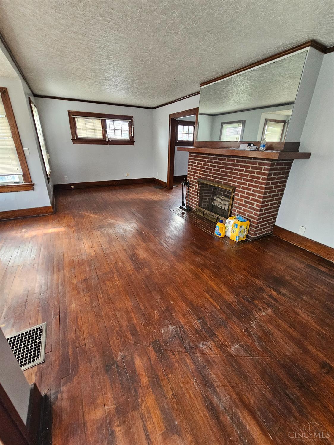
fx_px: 167
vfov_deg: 106.2
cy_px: 222
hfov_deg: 89.9
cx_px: 167
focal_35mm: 13
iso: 250
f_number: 2.2
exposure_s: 1/60
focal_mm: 2.2
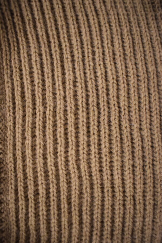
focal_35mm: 30
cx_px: 81
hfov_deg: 43.6
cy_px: 122
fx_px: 202
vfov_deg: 61.9
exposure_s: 1/60
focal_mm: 20
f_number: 3.8
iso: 2800
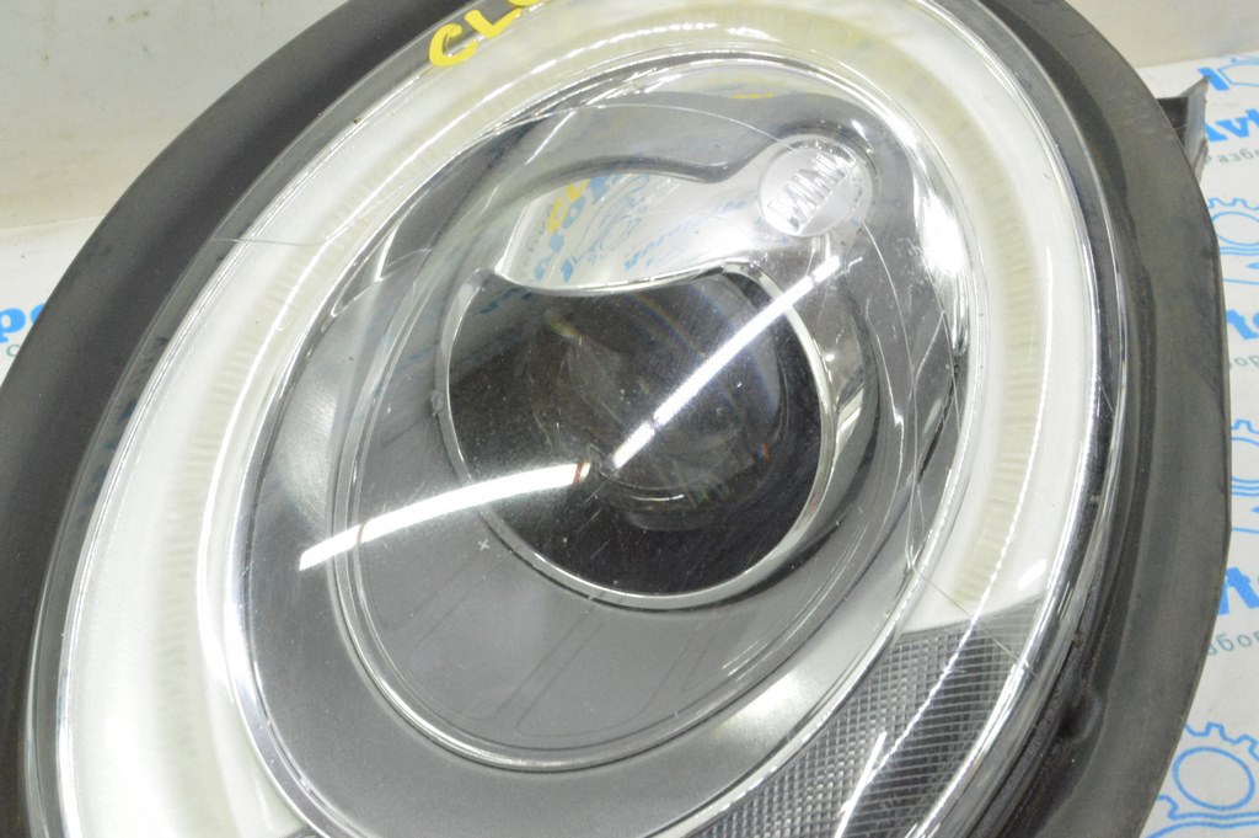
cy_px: 419
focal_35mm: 57
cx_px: 630
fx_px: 1992
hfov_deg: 35.1
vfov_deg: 23.7
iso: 6400
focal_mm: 38
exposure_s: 1/20
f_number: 20
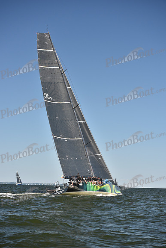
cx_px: 83
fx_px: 484
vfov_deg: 28.8
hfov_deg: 19.5
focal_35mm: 70
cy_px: 124
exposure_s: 1/800
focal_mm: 70
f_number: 4
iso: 250
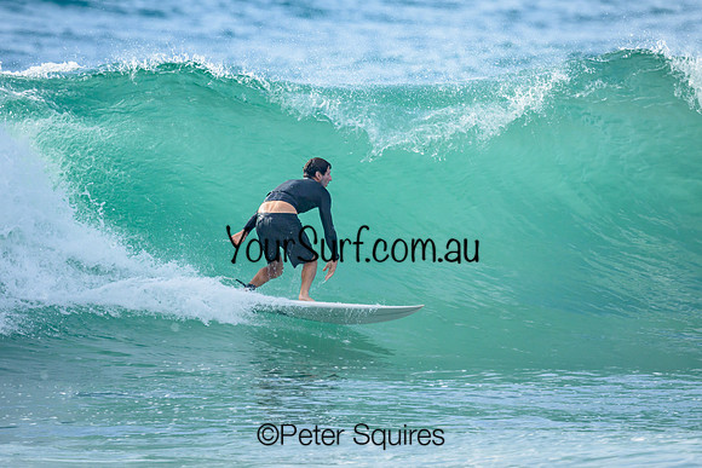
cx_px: 371
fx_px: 21443
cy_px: 190
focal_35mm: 1099
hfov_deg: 1.9
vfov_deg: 1.3
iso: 400
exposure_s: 1/2500
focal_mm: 800
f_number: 6.3
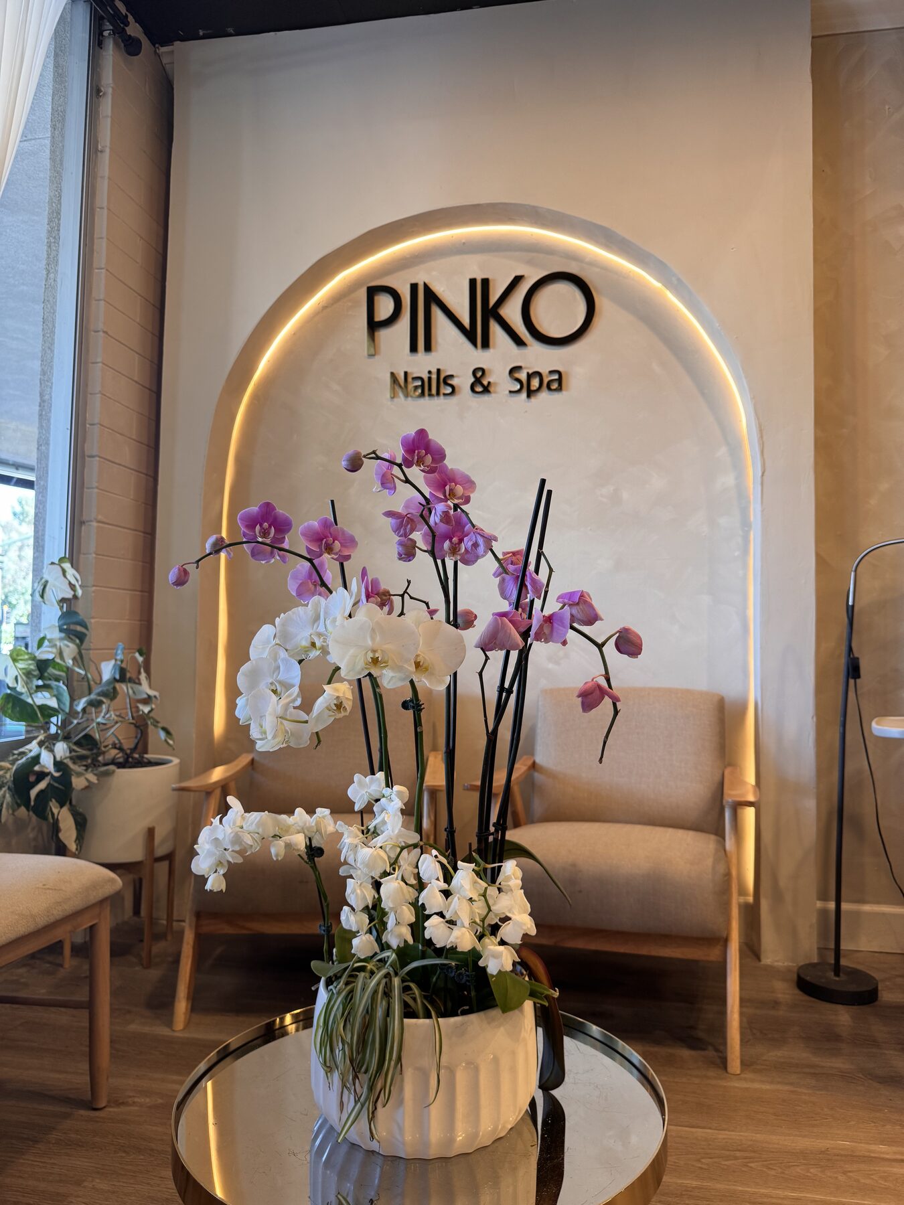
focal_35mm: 24
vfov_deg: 71.6
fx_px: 836
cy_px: 602
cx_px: 452
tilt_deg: +2.4
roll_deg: -0.2
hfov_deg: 56.8
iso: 125
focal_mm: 6.76
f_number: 1.78
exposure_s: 1/111
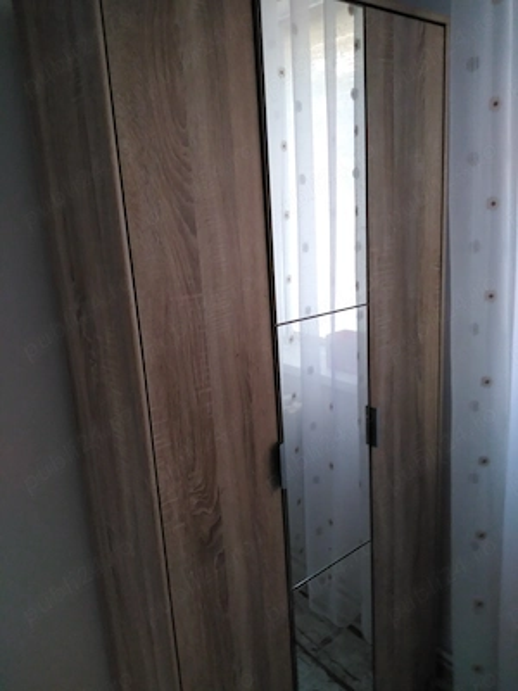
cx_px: 259
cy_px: 346
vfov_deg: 67.3
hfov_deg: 53.1
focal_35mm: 26
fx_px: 519
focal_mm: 3.63
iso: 298
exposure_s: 1/24
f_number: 1.8
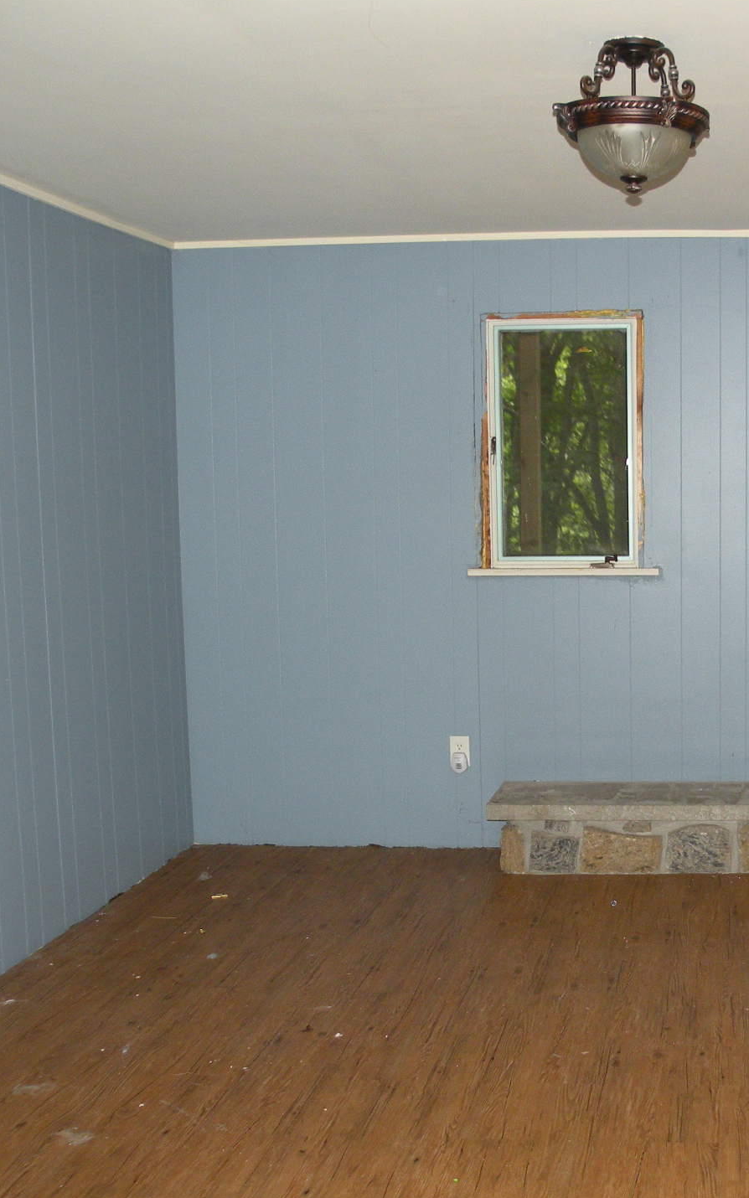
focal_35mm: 41
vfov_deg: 48.2
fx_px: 1339
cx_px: 709
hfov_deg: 29.6
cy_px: 638
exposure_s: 1/60
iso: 146
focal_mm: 4.7
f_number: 2.8
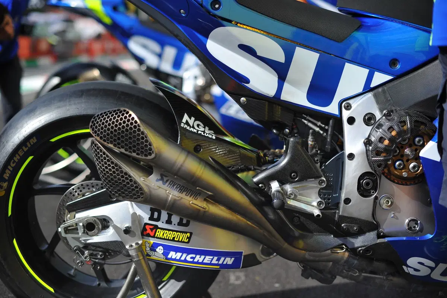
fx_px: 621
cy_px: 149
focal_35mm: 50
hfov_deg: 39.6
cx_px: 224
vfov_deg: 27.0
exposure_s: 1/4000
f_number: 2
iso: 200
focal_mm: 50
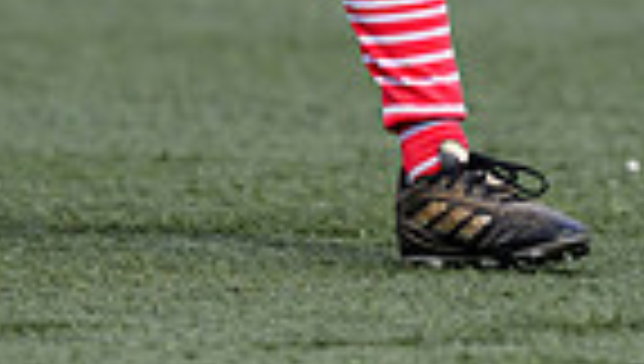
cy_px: -567
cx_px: 114
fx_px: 42061
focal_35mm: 2459
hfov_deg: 0.9
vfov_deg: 0.5
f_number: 3.5
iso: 500
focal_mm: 400
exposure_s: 1/2000
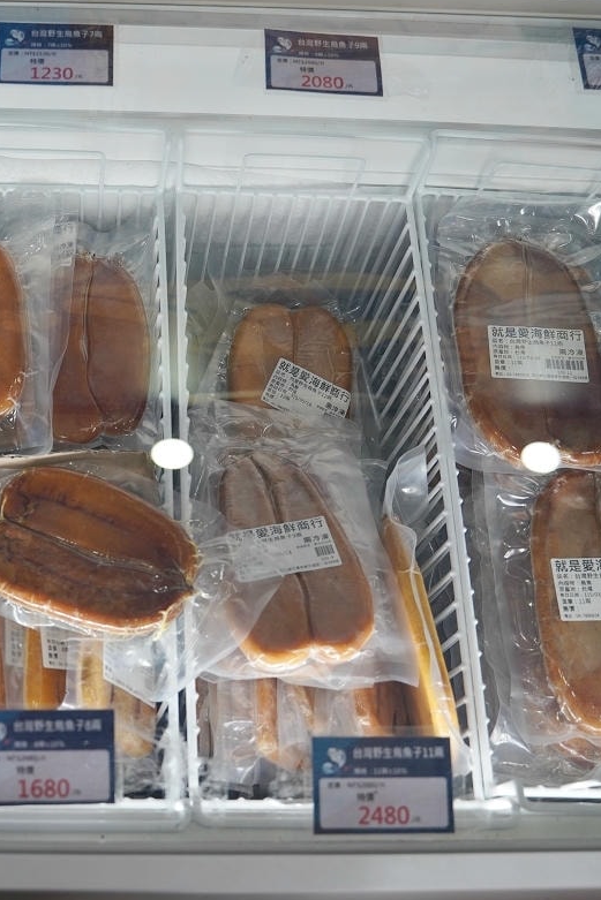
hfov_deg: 30.4
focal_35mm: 43
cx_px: 115
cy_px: 446
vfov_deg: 45.4
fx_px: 1076
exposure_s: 1/160
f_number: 4
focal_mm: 28
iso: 640
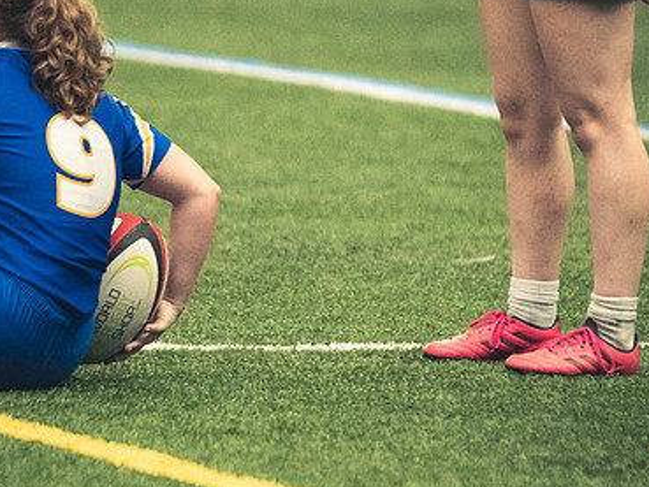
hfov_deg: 3.4
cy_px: 339
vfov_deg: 2.6
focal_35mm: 582
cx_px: 310
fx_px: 10915
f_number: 2.8
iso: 12800
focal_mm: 200
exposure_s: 1/500
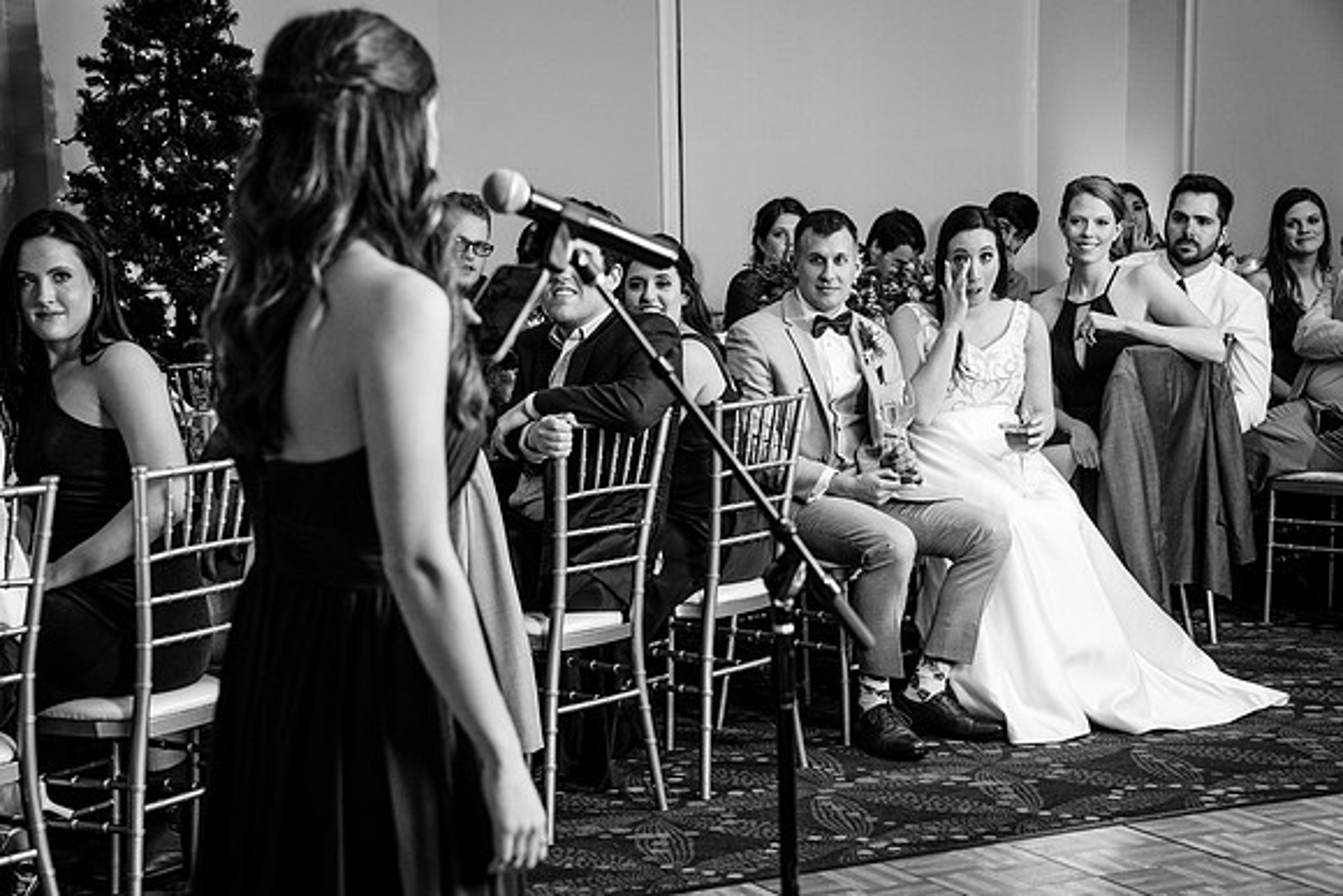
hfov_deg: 27.1
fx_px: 2784
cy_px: 477
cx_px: 627
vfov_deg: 18.3
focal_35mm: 75
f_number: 5
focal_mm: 70
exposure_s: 1/200
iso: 2000
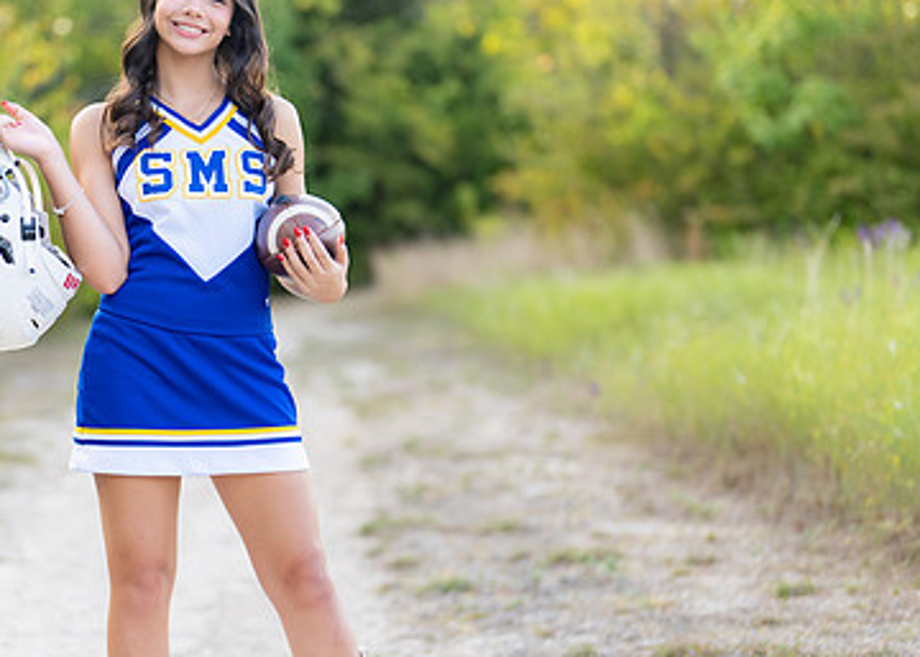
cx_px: 227
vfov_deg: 15.1
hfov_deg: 20.8
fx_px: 2482
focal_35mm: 95
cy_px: 356
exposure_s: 1/800
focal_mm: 50
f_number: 1.2
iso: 100
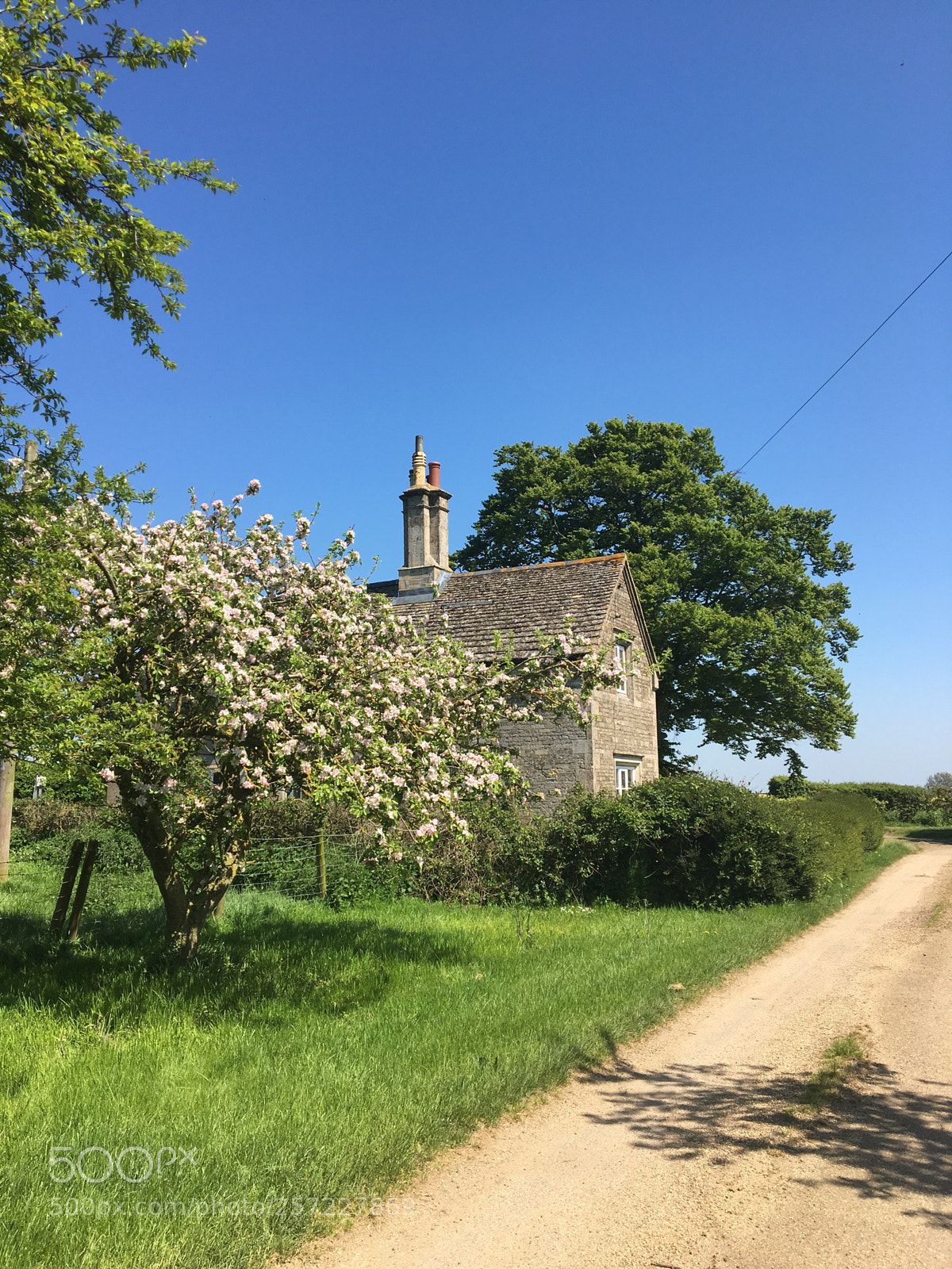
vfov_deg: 61.7
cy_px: 634
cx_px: 476
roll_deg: +1.0
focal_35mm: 29
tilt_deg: +8.7
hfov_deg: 48.2
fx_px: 1063
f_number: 2.2
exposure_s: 1/1241
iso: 25
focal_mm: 4.15
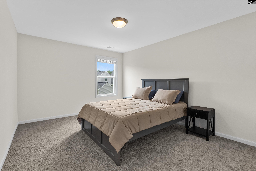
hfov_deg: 95.0
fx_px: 117
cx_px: 128
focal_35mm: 16
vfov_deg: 72.1
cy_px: 86
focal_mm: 11
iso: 320
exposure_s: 1/13
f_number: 6.3
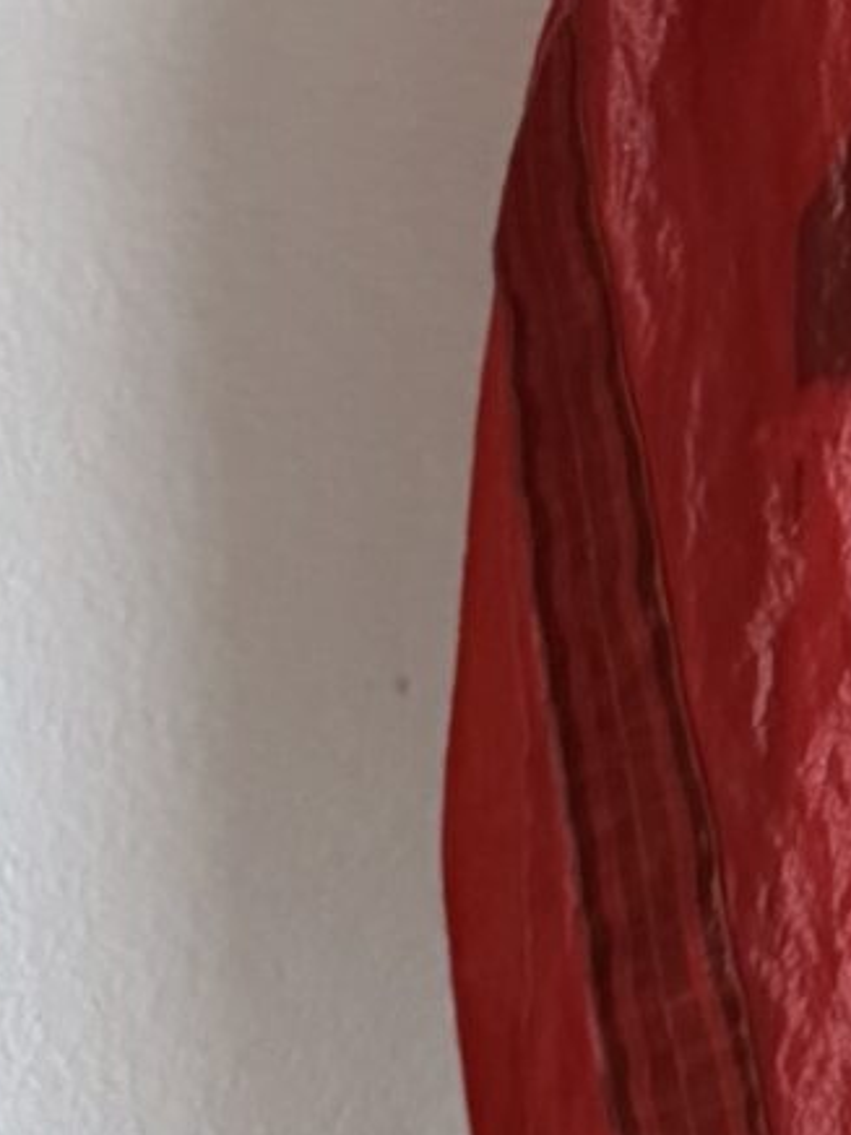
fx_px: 4622
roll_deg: -0.7
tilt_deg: -5.4
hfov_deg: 10.0
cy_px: -877
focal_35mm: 141
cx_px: 1499
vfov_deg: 12.8
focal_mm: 6.76
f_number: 1.78
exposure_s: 1/60
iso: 800
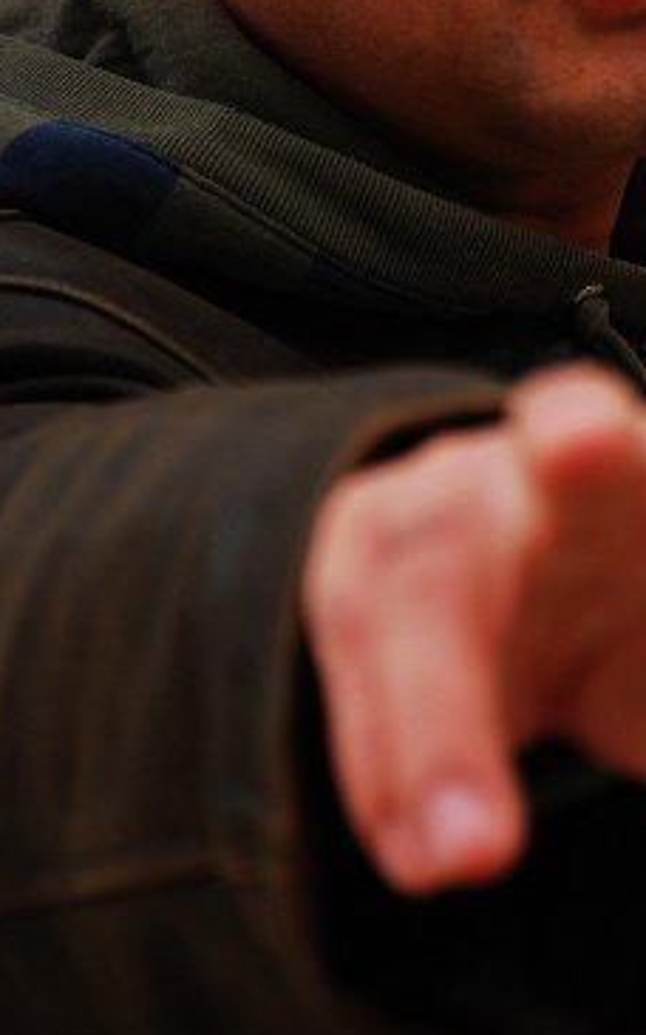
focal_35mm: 304
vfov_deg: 6.9
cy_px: 79
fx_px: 8566
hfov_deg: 4.3
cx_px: 622
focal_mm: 105
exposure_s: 1/60
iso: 100
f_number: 5.6
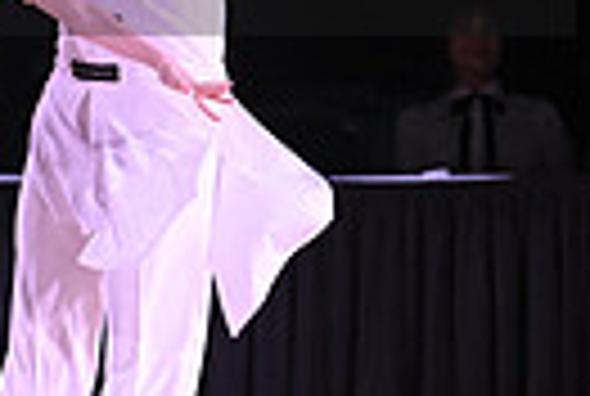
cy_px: -83
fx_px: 12697
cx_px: 86
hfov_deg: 2.7
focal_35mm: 773
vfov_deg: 1.8
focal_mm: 175
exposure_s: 1/200
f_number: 4
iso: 1600
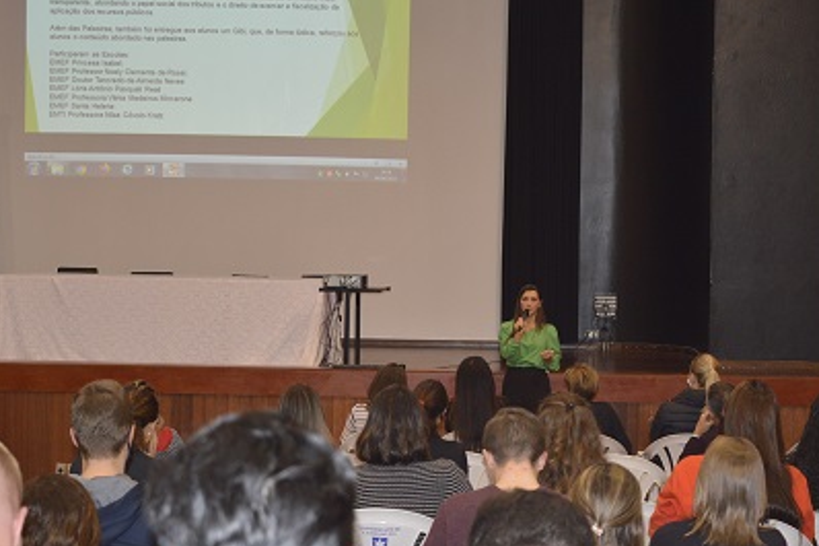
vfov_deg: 13.2
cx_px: 432
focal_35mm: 104
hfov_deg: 19.7
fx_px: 2356
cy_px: 241
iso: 1100
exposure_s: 1/60
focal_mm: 55
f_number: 5.6
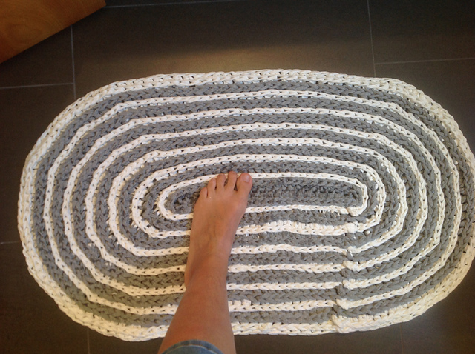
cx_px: 238
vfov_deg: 40.6
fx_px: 480
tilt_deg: -84.5
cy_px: 177
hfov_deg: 52.7
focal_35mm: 35
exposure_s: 1/15
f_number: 2.4
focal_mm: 4.28
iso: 64
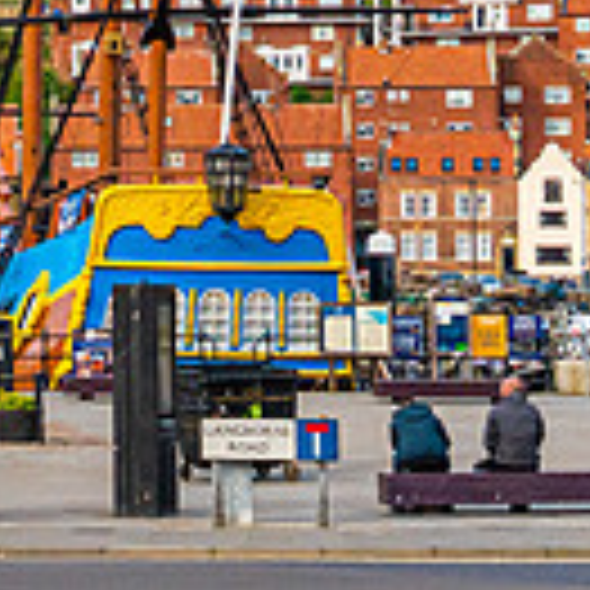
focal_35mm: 199
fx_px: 3837
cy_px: 0
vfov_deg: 8.7
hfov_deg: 8.3
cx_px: -676
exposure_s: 1/8000
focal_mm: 35
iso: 1250
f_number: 2.8
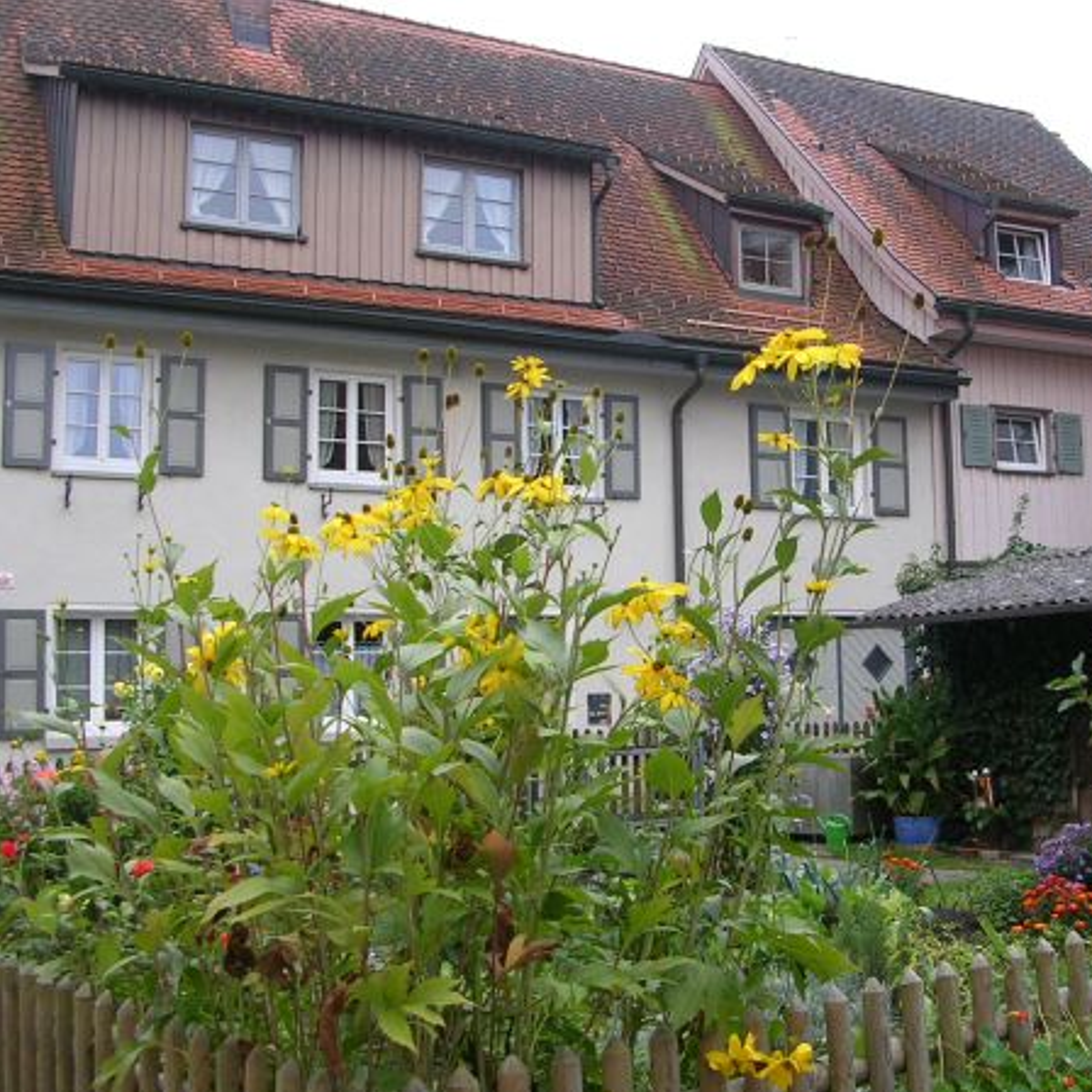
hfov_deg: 37.2
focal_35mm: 45
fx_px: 1606
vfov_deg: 37.6
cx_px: 729
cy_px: 546
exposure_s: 1/73.6
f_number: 2.8
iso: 50
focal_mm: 5.8
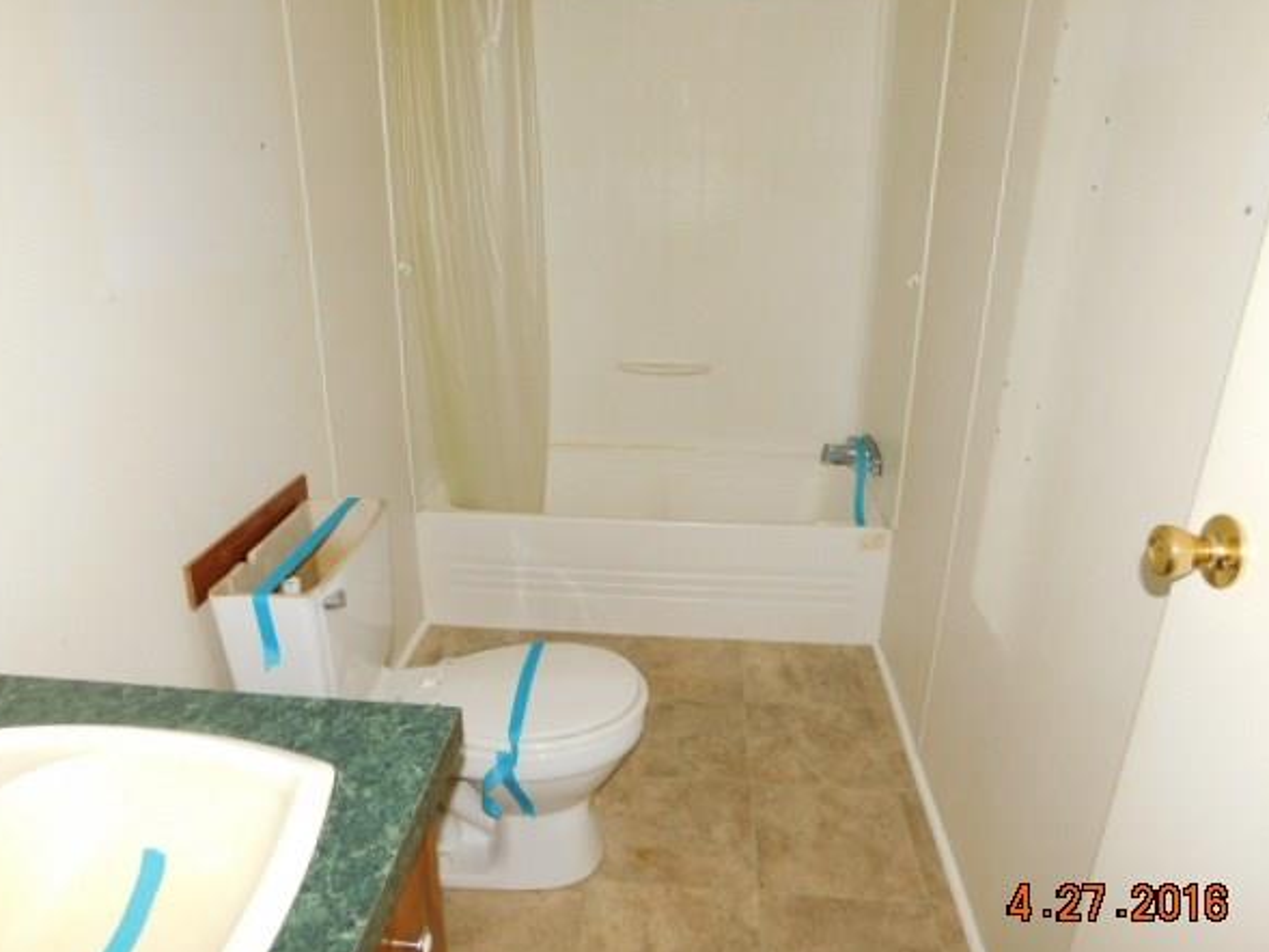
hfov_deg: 69.4
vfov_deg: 54.9
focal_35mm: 25
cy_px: 495
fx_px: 917
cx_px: 623
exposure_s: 1/30
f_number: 3
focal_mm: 4
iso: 200
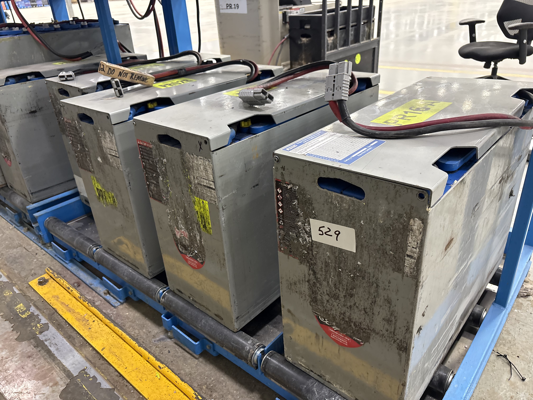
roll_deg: +4.2
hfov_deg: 67.3
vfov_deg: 53.1
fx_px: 400
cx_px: 266
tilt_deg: -26.3
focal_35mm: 26
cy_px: 200
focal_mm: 5.96
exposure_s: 1/60
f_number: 1.6
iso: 320
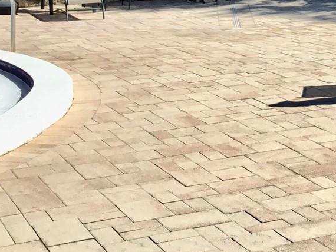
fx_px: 845
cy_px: -33
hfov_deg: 21.1
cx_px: 390
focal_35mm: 87
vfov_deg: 16.4
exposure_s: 1/1314
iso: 25
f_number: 2.4
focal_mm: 3.3
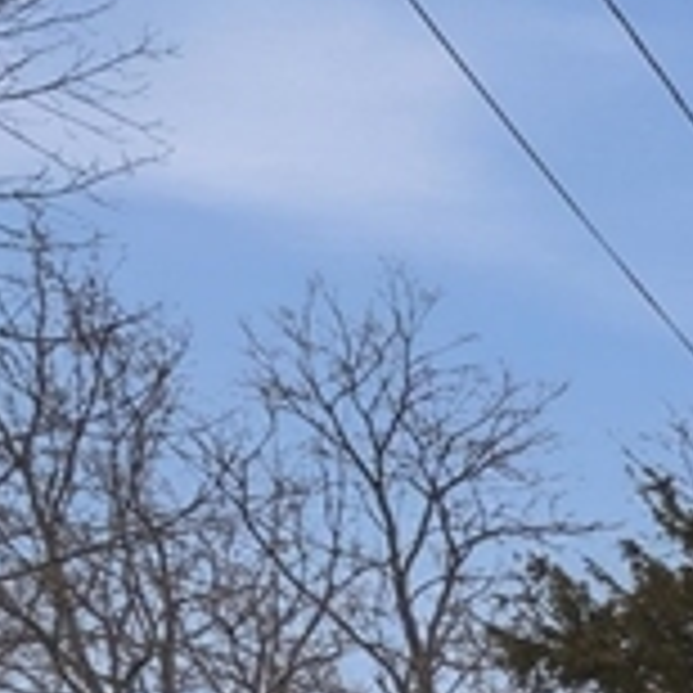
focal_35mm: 127
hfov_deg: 9.6
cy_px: 1366
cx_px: 2241
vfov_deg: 12.2
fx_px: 2872
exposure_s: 1/4000
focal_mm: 15
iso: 800
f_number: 8
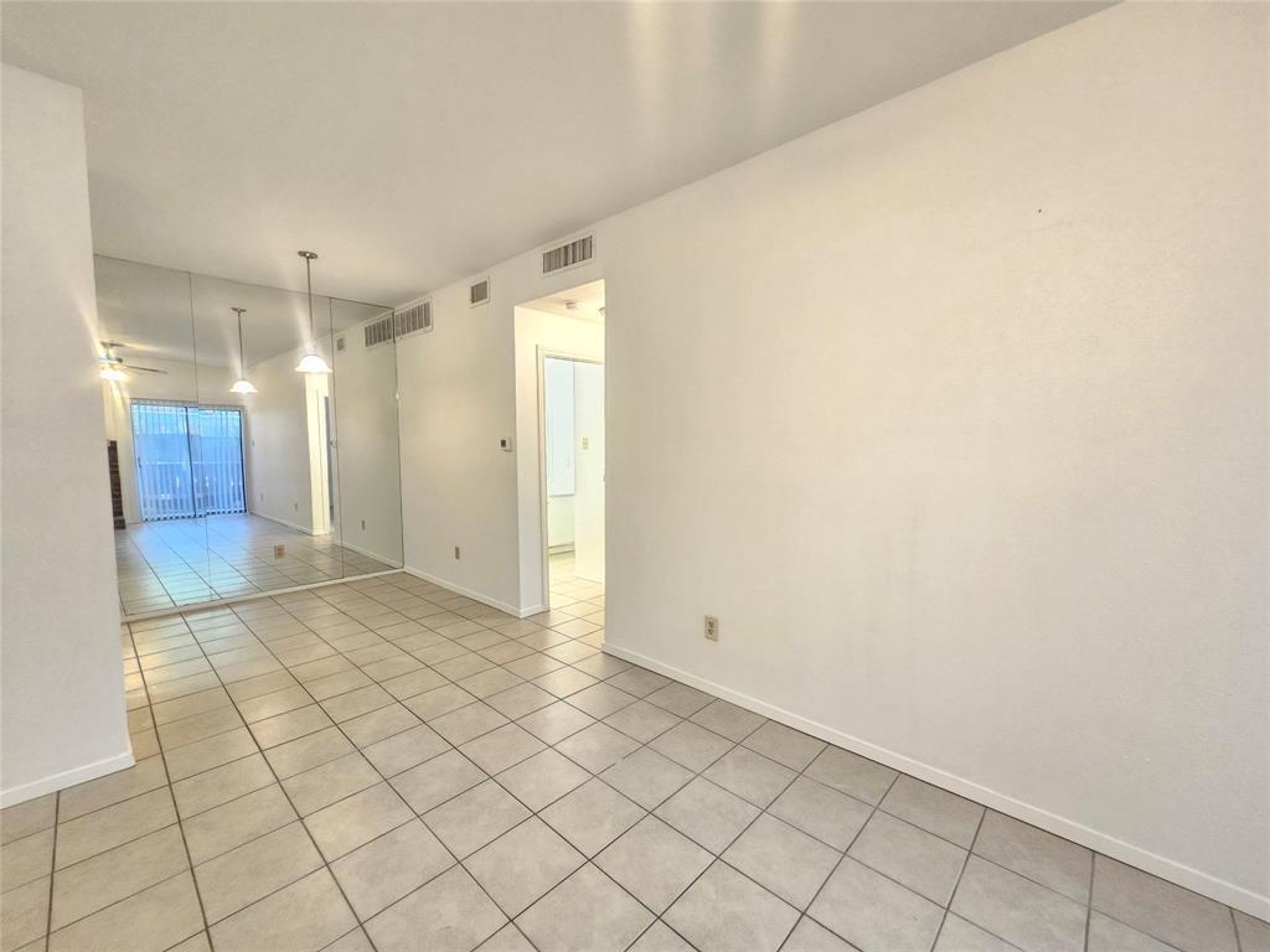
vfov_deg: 89.9
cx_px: 635
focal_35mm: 13
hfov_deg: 106.2
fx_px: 477
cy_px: 476
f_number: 2.2
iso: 400
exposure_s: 1/60
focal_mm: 2.2
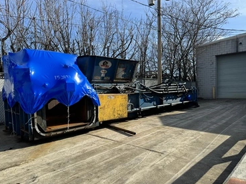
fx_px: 185
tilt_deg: -1.9
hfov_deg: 67.3
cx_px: 119
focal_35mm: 26
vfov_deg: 53.0
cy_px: 98
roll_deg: +0.2
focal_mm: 6.86
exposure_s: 1/2833
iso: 80
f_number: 1.78
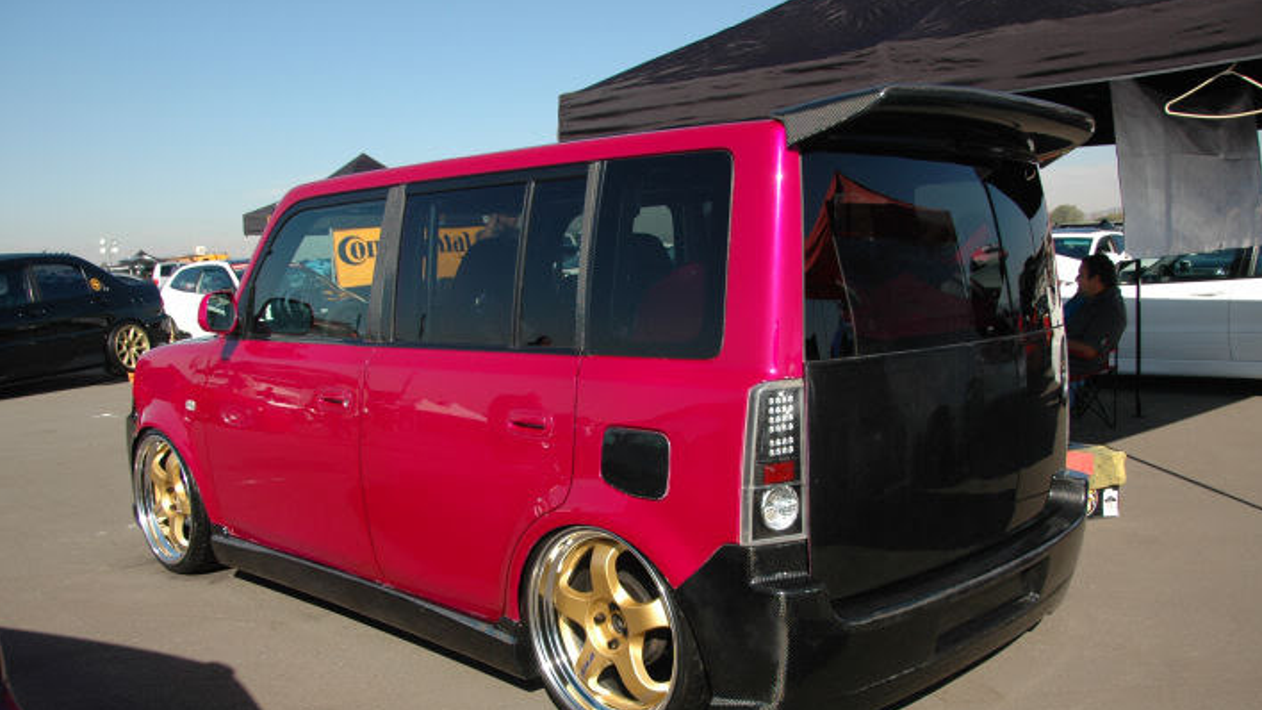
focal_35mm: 32
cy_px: 417
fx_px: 1071
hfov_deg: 61.0
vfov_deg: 36.6
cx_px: 629
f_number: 4.5
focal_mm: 20
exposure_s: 1/1250
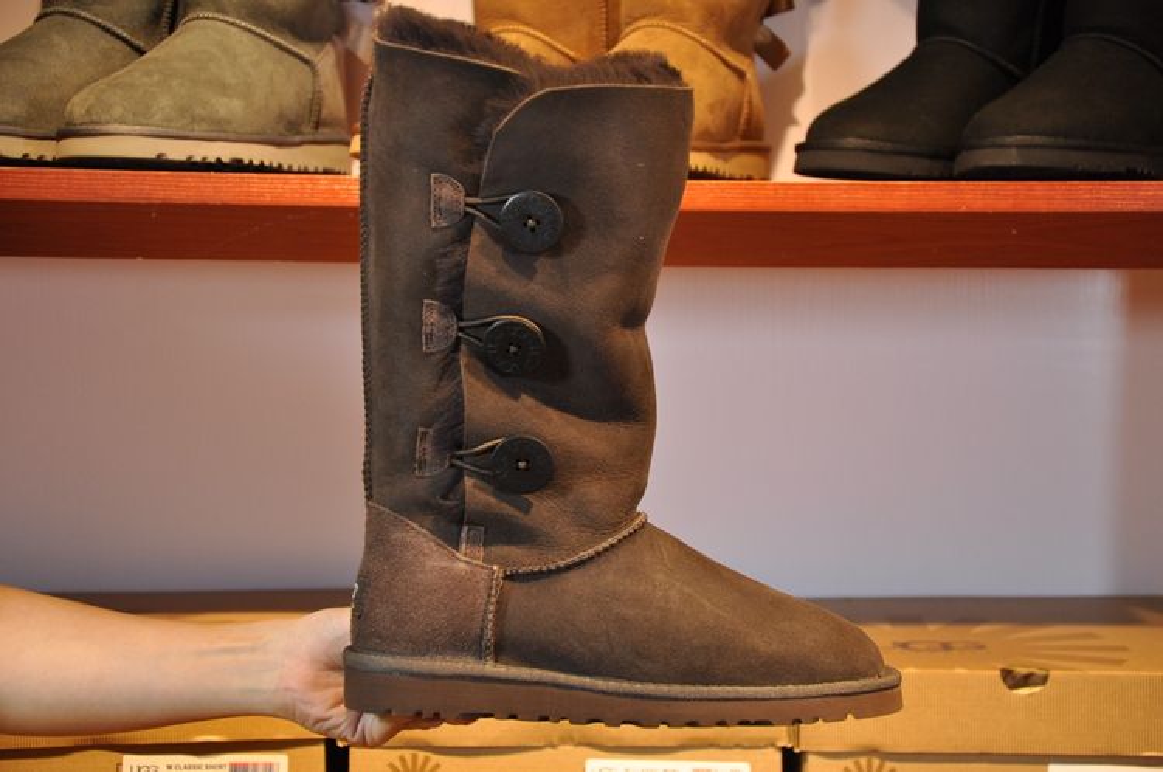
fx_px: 3000
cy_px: 386
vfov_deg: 14.7
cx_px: 582
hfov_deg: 21.9
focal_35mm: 93
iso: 640
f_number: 6.3
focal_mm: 62
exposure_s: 1/80
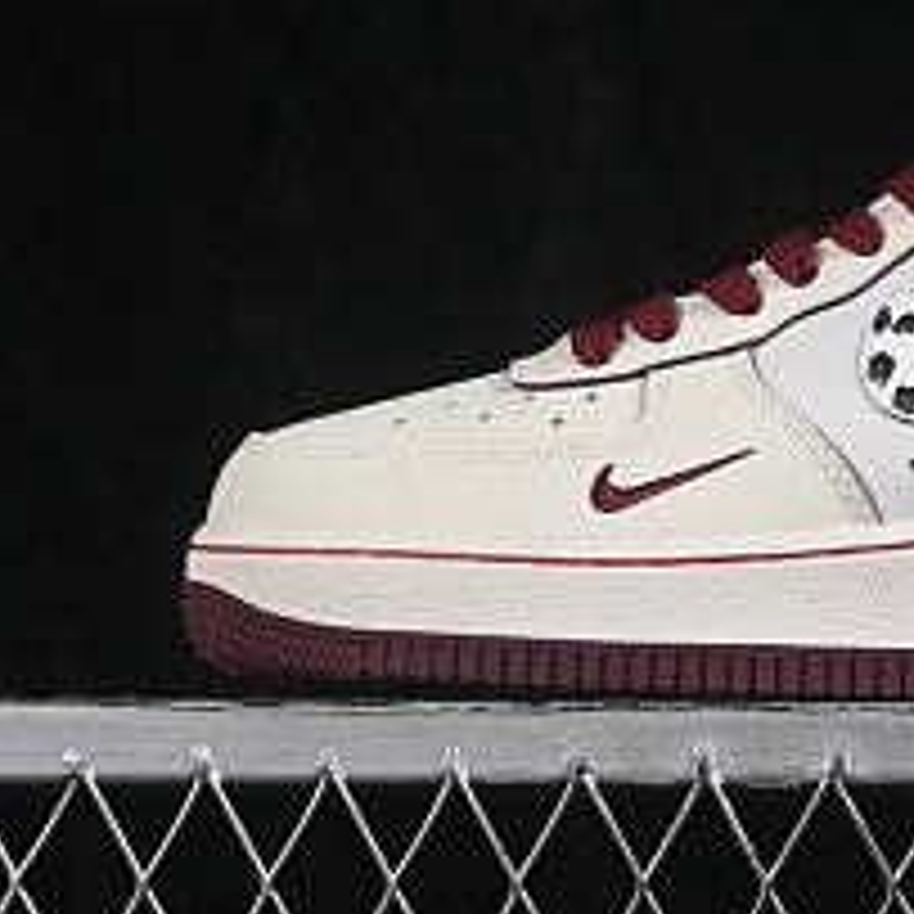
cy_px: 236
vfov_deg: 11.1
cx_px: 937
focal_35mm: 157
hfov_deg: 11.0
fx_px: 4690
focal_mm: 50
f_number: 8
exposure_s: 1/80
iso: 160
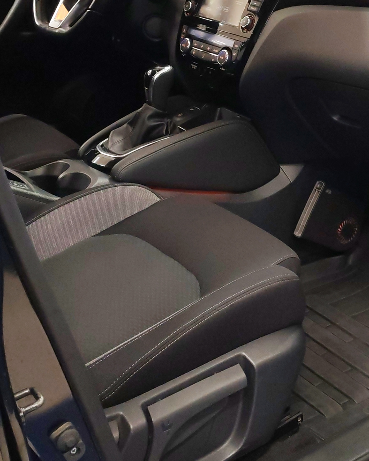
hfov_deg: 22.9
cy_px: 148
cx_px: 327
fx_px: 888
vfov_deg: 28.9
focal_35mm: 65
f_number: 1.9
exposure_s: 1/100
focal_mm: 6.12
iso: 800
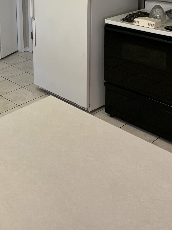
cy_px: 26
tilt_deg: -14.1
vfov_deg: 34.9
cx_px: 26
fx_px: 345
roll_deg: +2.2
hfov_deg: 27.3
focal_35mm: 52
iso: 125
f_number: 1.8
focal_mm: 4.25
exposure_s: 1/45
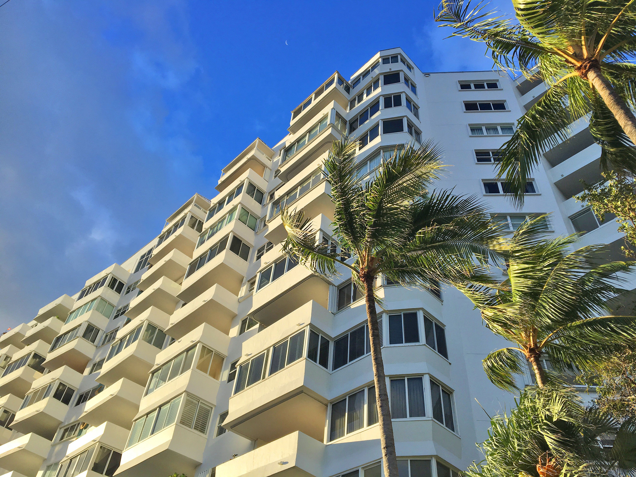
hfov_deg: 61.7
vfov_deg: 48.2
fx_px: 533
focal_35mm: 29
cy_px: 238
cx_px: 318
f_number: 2.2
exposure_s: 1/927
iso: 25
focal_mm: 4.15
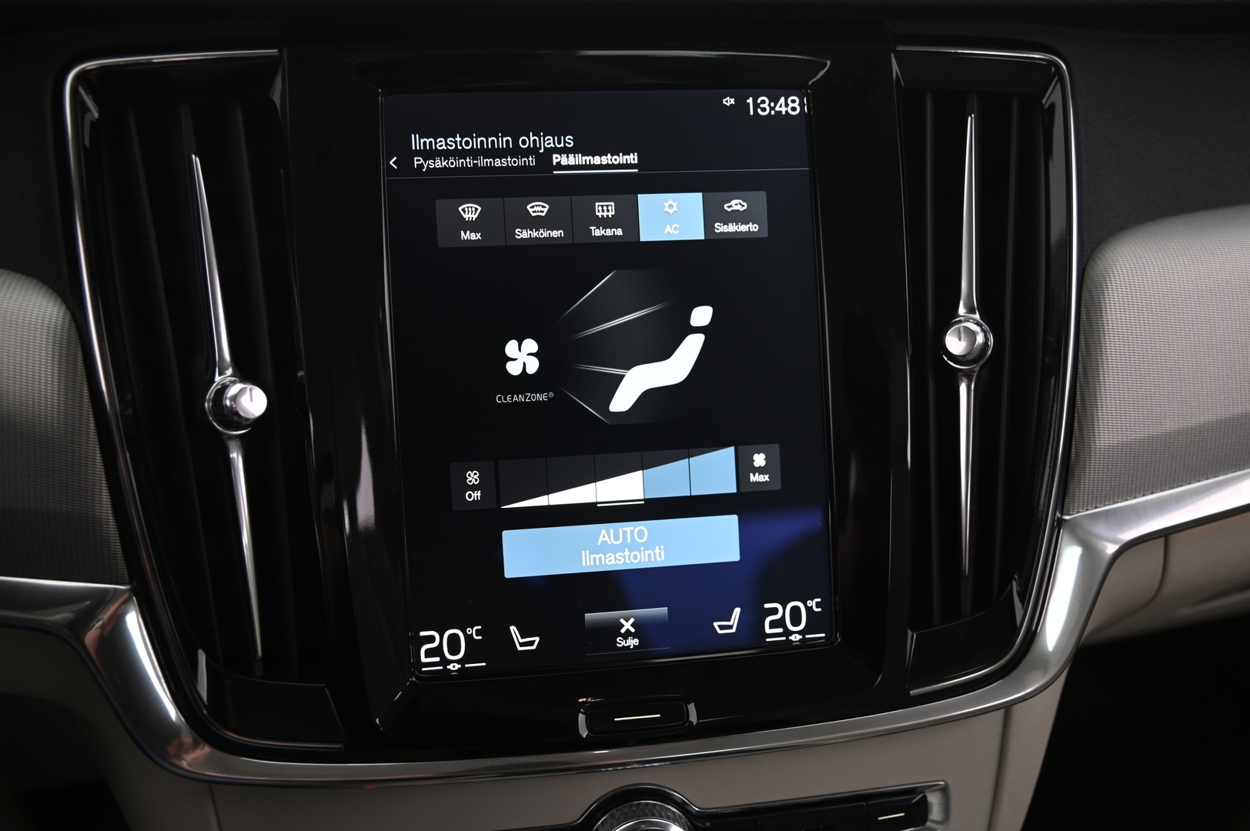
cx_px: 625
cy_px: 416
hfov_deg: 50.7
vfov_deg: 35.0
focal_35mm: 38
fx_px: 1318
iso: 1250
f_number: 4
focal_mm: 38
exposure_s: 1/15
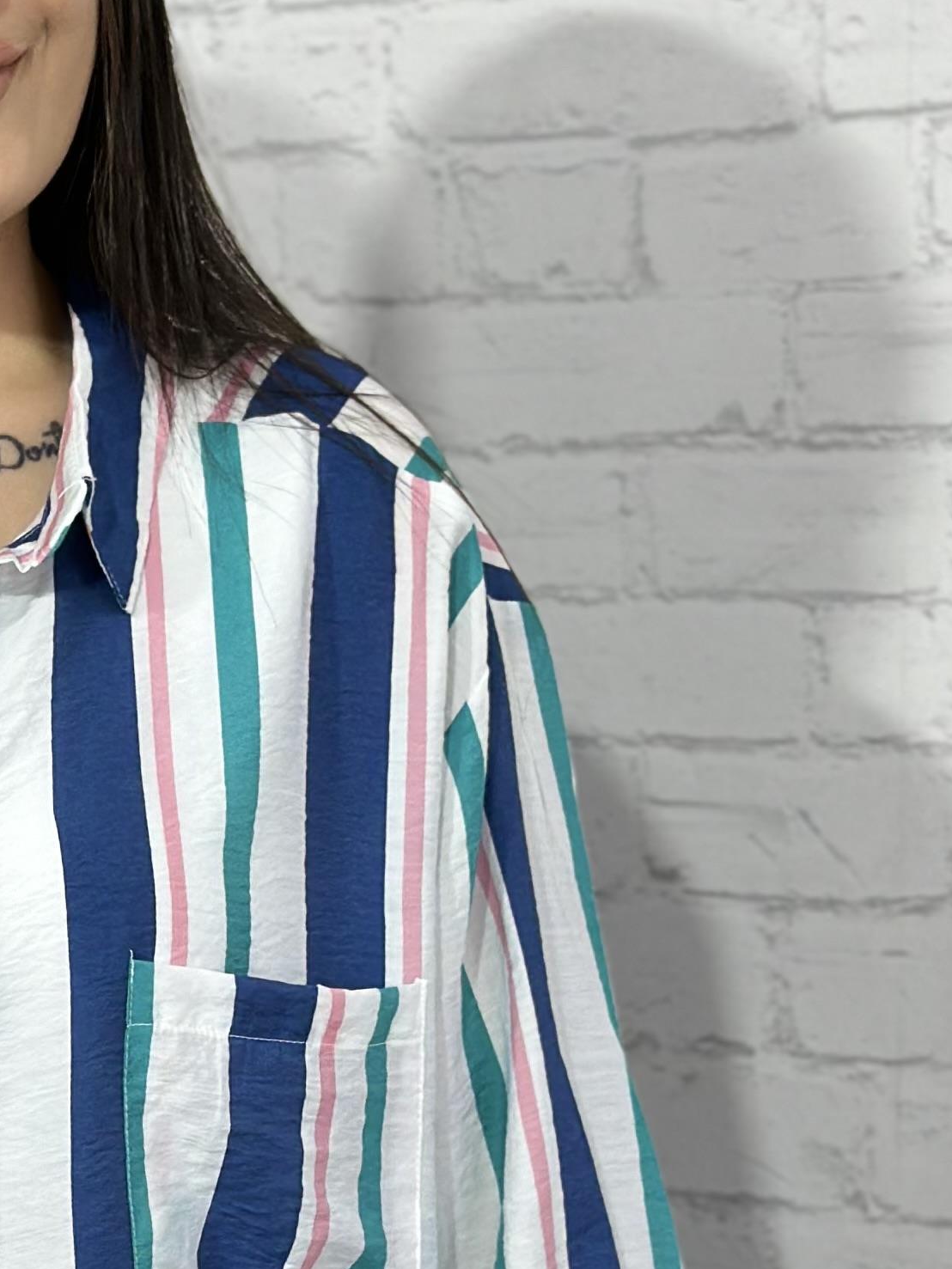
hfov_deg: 11.2
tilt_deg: -4.5
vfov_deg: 15.0
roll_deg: -0.2
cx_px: -36
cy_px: 917
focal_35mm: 131
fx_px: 4803
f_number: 1.78
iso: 80
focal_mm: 6.86
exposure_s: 1/100
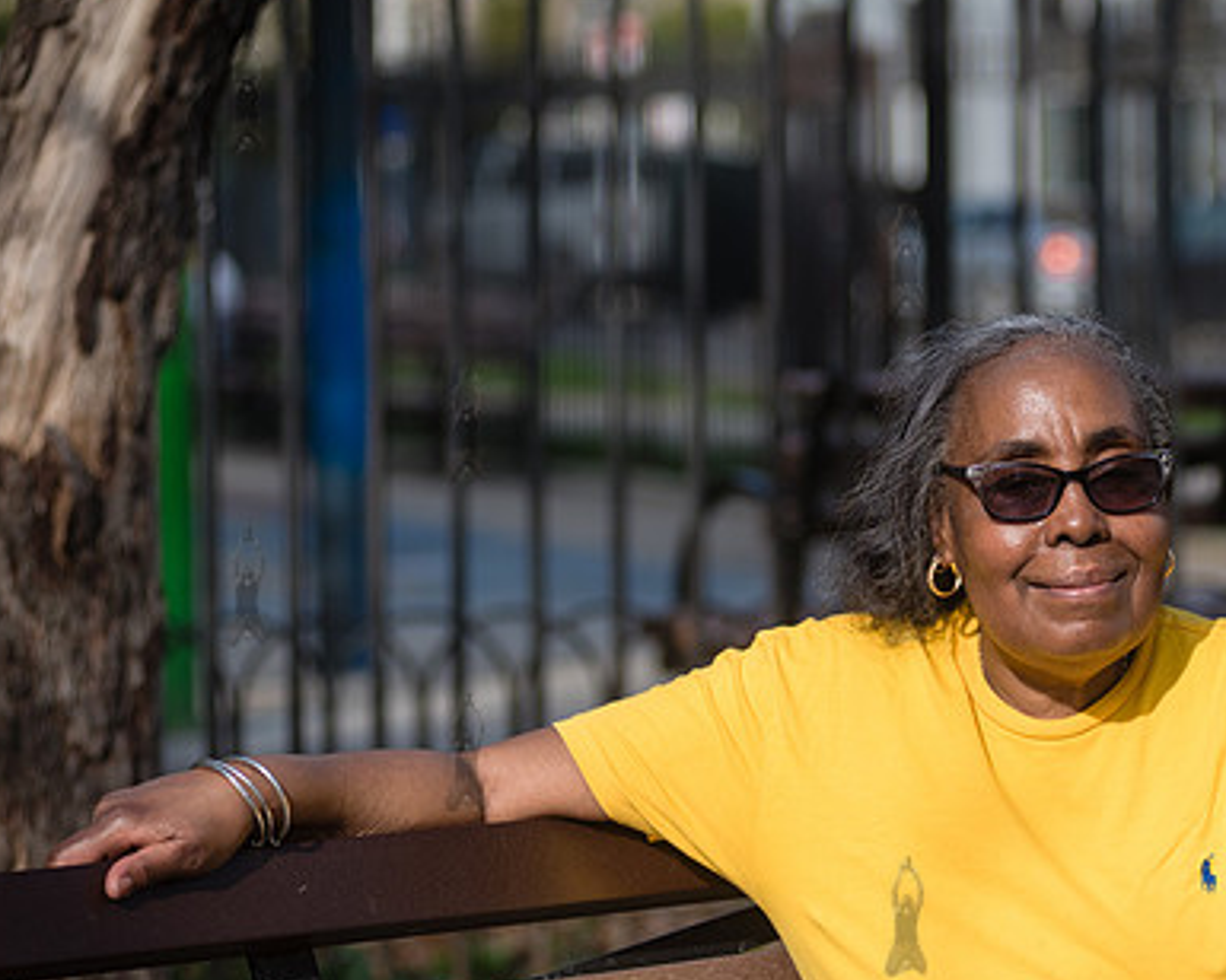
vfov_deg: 10.6
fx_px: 5298
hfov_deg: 13.1
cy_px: 606
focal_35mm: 146
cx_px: 999
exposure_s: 1/2500
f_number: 3.5
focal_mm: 92
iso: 200
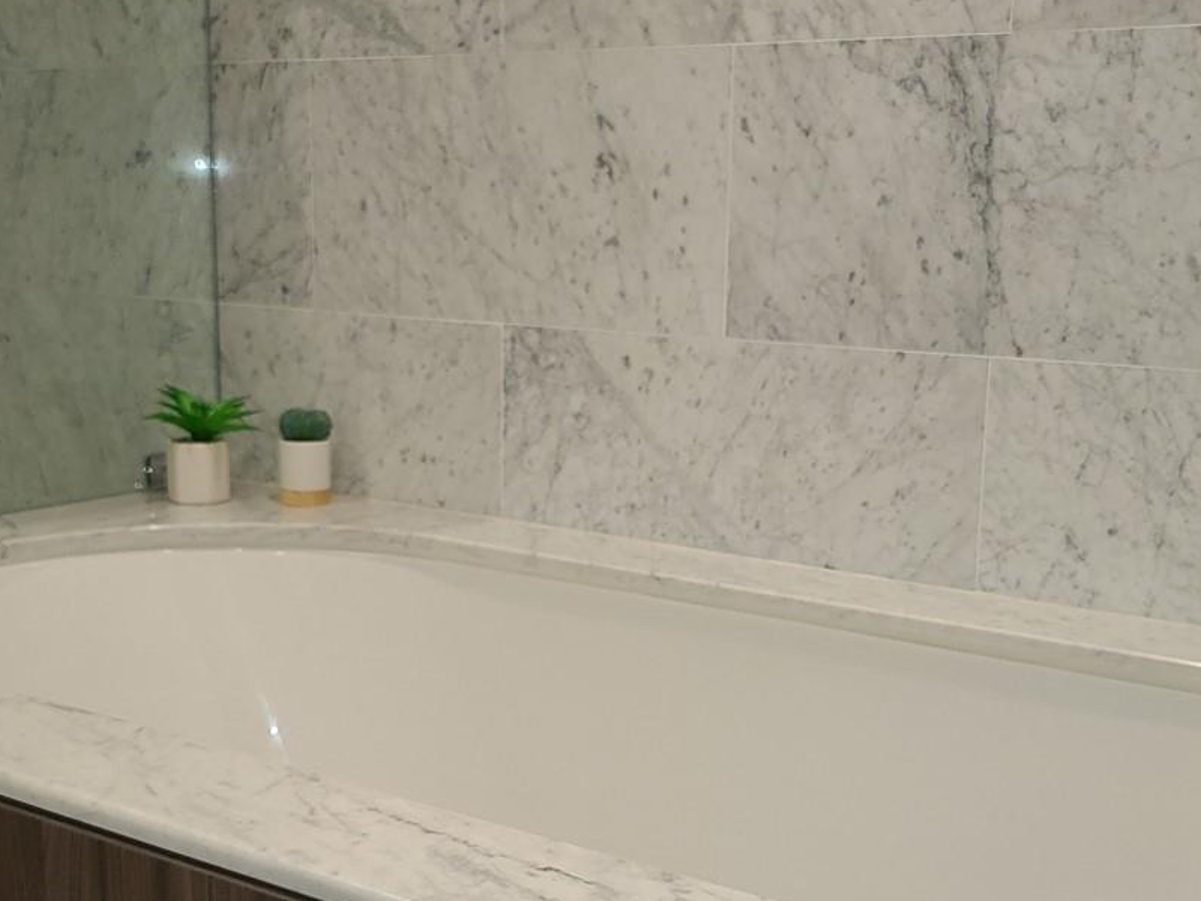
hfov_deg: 38.2
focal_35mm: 50
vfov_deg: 29.0
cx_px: 614
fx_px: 1735
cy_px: 571
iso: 80
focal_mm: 7
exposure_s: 1/60
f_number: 1.8
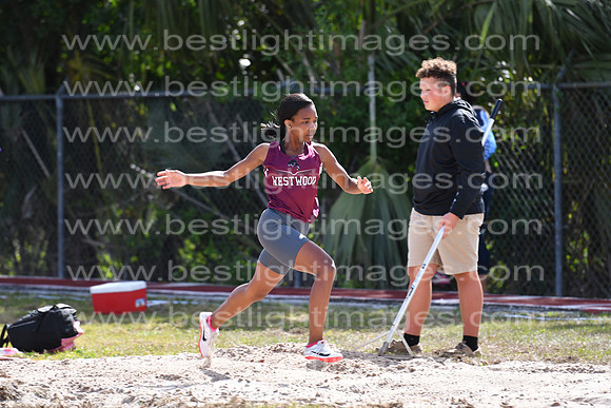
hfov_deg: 6.9
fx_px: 5093
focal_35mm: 300
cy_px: 204
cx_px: 306
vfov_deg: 4.6
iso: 100
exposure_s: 1/640
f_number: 4
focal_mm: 200
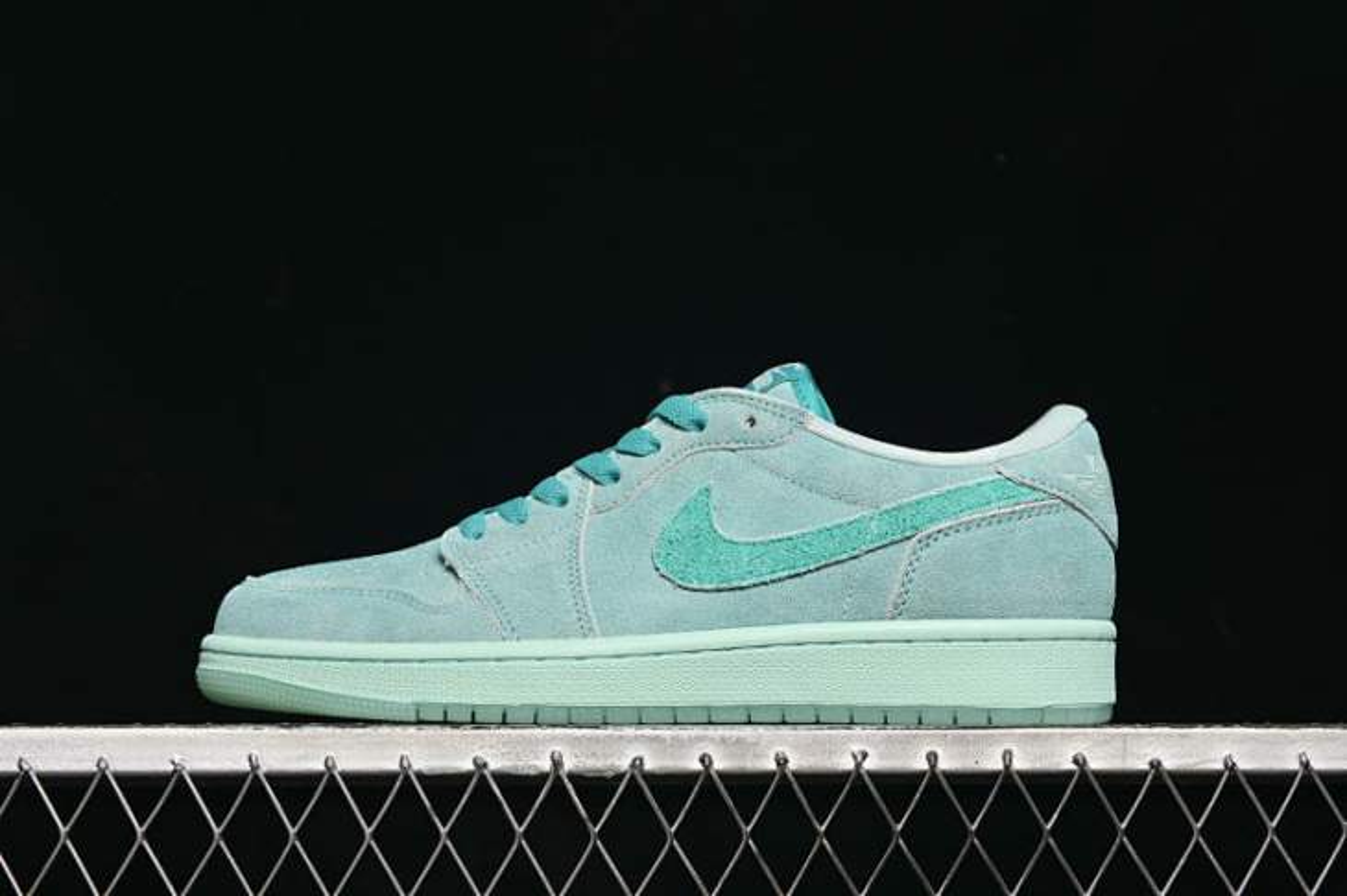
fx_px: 2805
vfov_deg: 18.2
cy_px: 448
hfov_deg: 27.0
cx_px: 674
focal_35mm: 75
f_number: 6.3
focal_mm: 50
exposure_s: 1/60
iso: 160
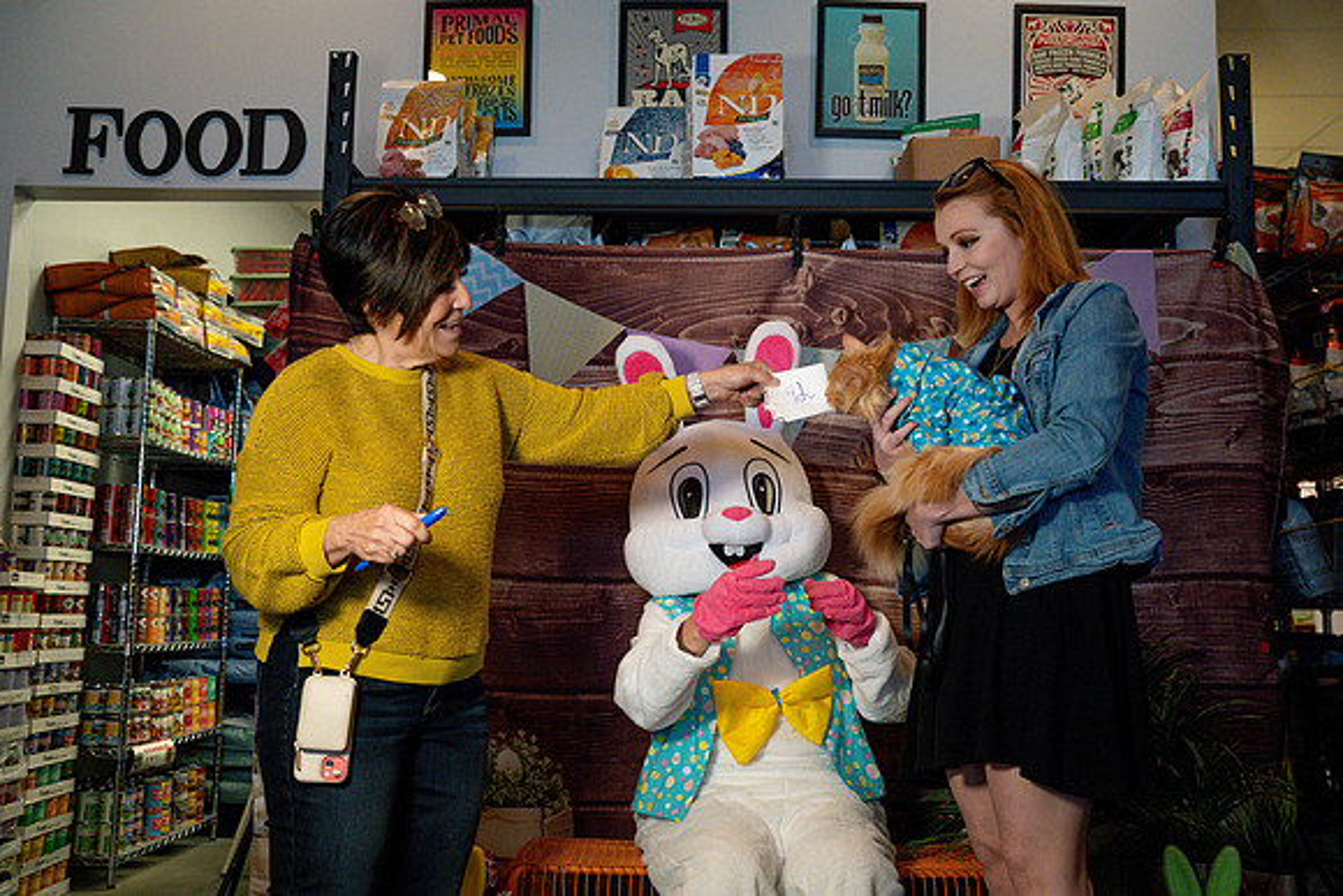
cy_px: 448
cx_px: 672
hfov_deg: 54.4
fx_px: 1306
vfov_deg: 37.9
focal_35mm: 35
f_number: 4.5
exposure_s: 1/500
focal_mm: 35
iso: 8000
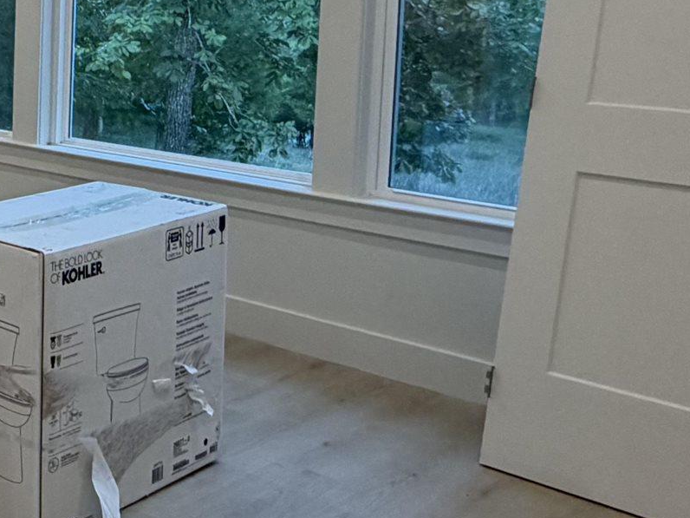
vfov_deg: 26.4
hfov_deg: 28.7
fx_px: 1076
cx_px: -217
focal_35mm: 54
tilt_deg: -5.6
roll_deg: +0.2
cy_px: 79
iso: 200
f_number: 2.2
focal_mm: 2.22
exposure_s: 1/60
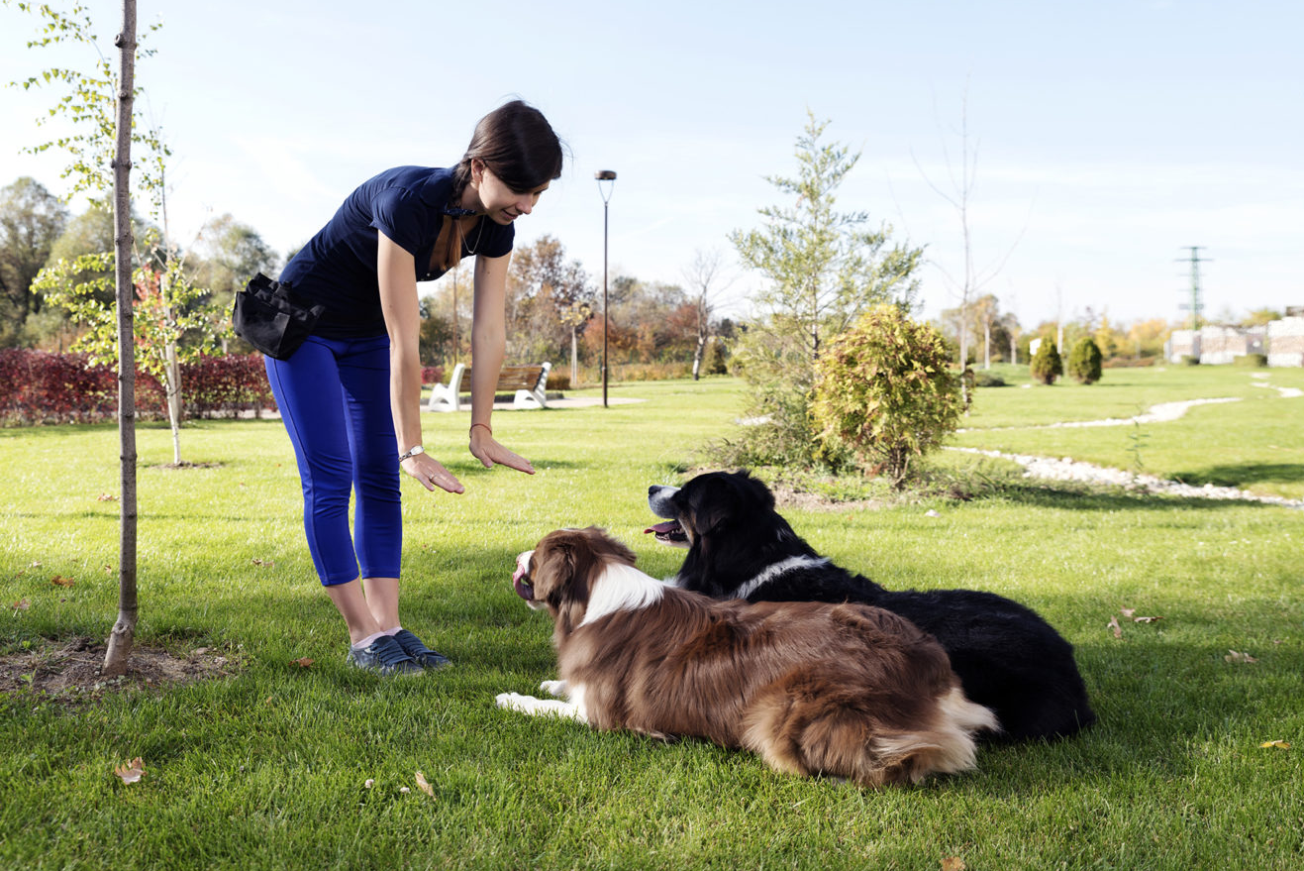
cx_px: 642
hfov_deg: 54.4
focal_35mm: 35
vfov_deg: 37.8
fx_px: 1268
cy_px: 384
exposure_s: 1/320
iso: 100
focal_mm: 30
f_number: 5
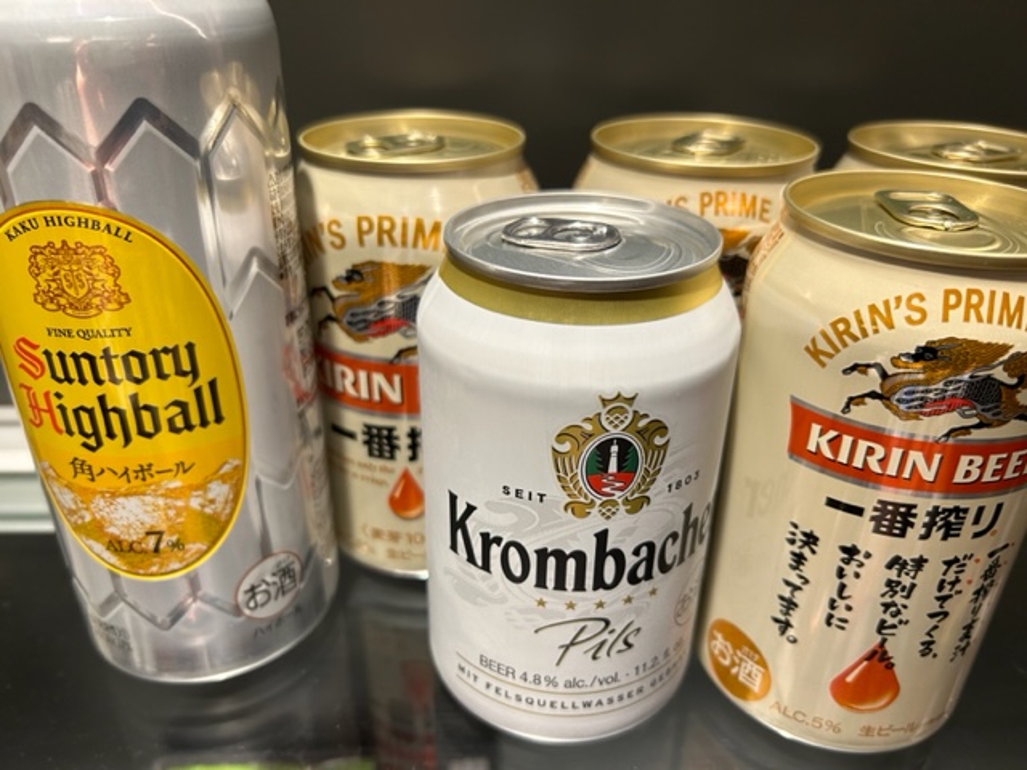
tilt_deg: -29.4
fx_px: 771
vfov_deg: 53.1
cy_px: 385
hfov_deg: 67.3
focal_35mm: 26
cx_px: 514
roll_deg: -1.0
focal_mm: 5.7
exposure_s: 1/120
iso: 125
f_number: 1.5
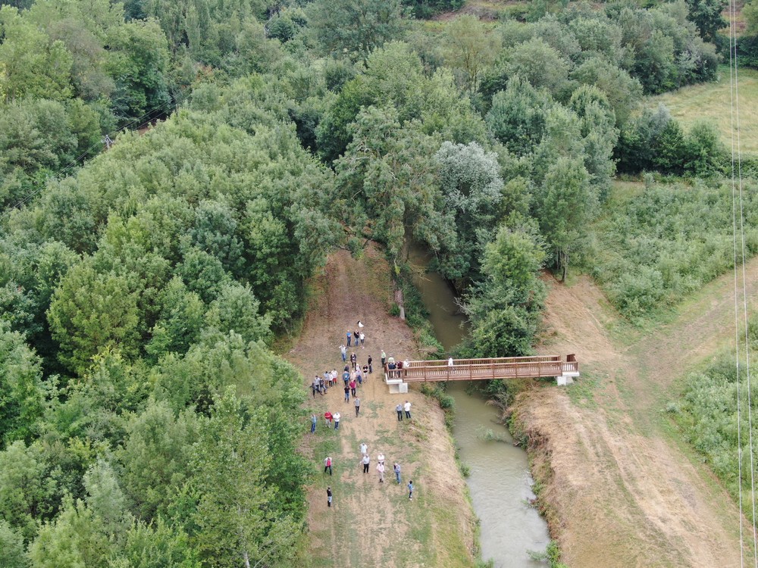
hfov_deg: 39.7
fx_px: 1051
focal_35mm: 48
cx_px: 379
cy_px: 284
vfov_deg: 30.3
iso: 100
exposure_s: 1/80
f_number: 3.8
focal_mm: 8.6
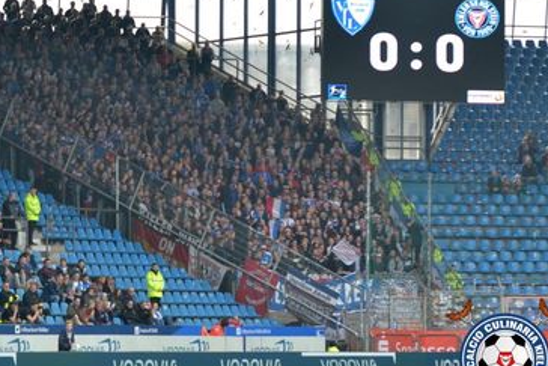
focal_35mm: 247
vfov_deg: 5.6
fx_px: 3758
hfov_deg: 8.3
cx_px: 158
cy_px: 145
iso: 320
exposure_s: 1/1000
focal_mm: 105
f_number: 3.5
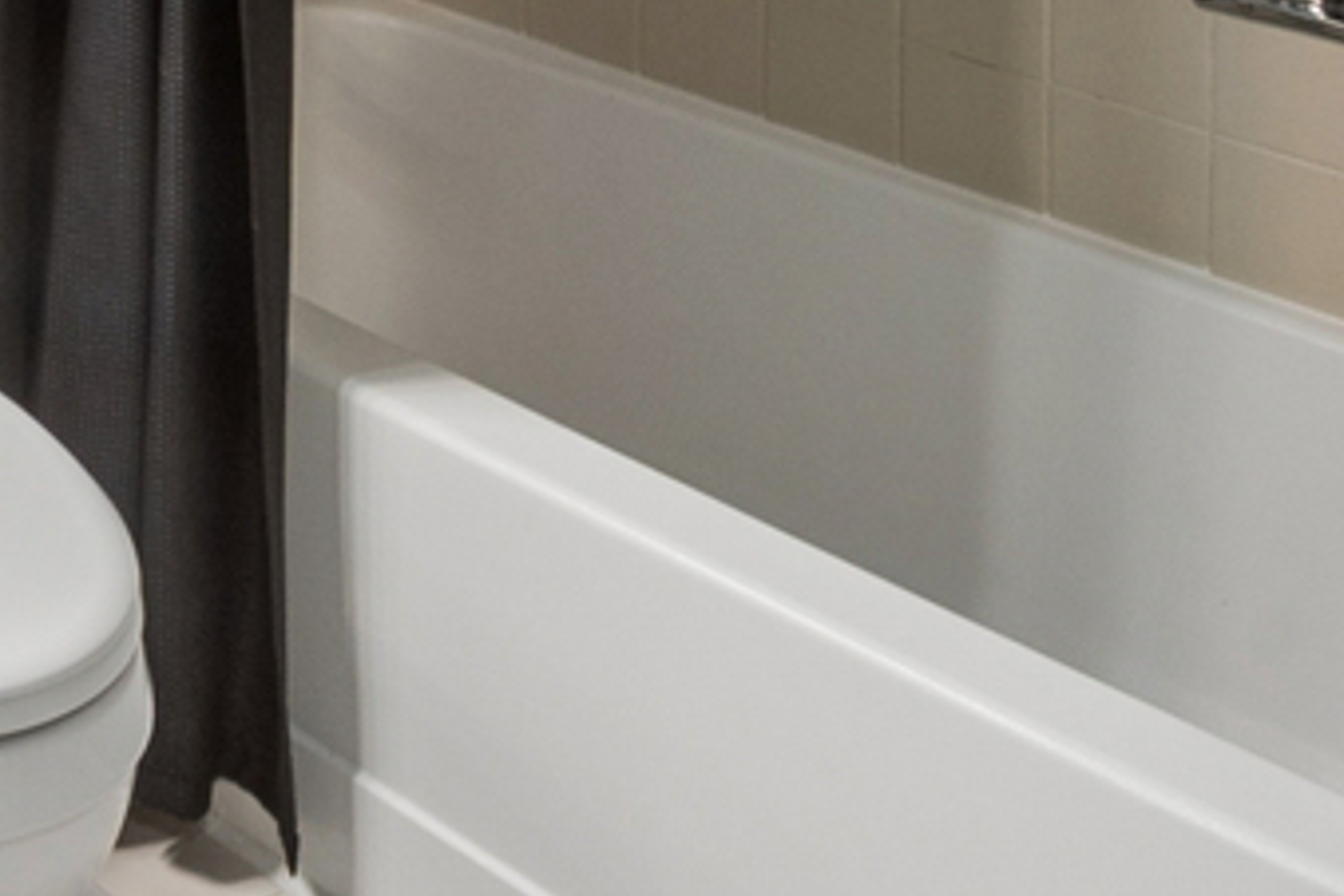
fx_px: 2501
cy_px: -837
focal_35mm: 67
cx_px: -819
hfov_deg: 22.7
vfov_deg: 16.2
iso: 400
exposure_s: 1/15
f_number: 8
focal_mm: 14
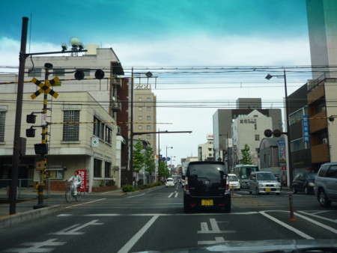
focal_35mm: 33
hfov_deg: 55.3
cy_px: 126
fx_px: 321
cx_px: 168
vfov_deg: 43.0
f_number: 2.8
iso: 100
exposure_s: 1/800
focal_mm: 5.5
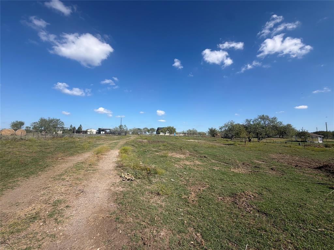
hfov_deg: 102.1
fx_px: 135
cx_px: 167
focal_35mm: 14
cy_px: 125
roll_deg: -0.3
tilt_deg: +4.4
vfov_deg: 85.7
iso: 20
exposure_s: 1/901
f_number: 2.2
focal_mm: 2.22
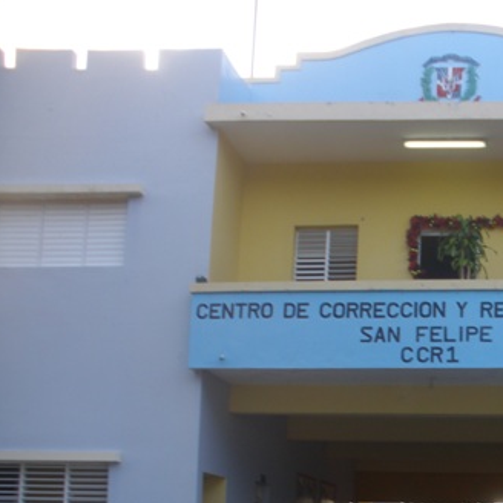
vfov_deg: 27.6
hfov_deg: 26.7
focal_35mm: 62
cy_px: 313
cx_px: 459
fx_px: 1019
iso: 64
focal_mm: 6.3
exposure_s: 1/80
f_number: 3.5
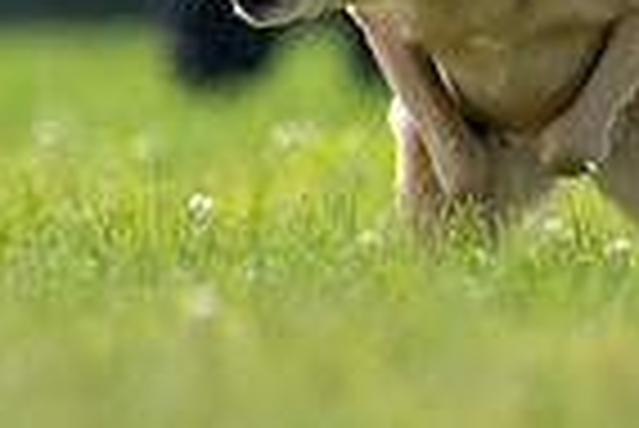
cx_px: 66
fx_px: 41772
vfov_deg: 0.6
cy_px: -234
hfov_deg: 0.9
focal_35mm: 2351
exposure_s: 1/4000
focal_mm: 541
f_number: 6.3
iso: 1600
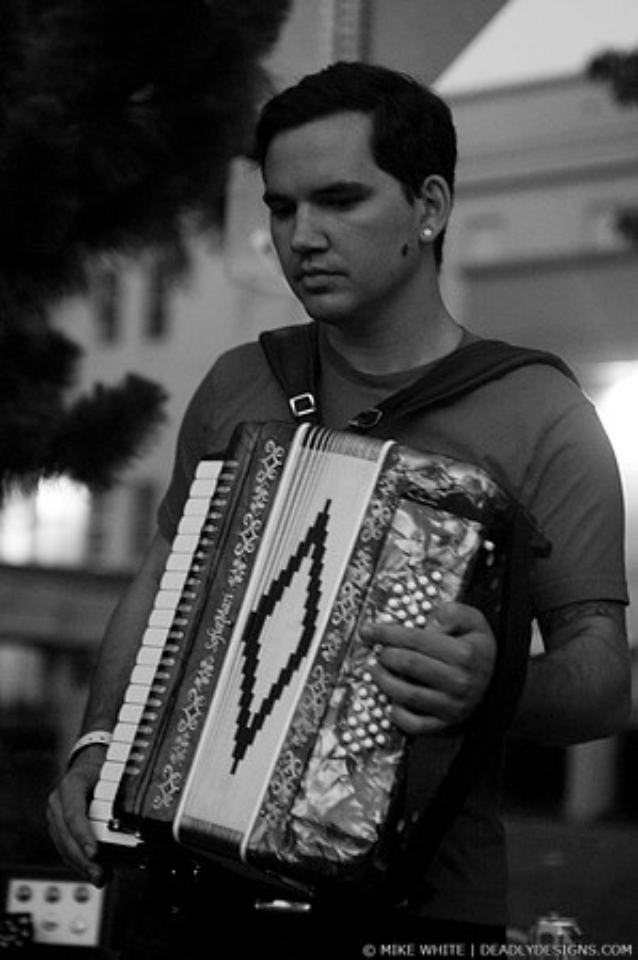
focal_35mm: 105
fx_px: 2797
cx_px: 319
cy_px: 480
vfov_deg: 19.5
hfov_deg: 13.0
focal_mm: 70
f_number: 2.8
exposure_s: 1/40
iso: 800
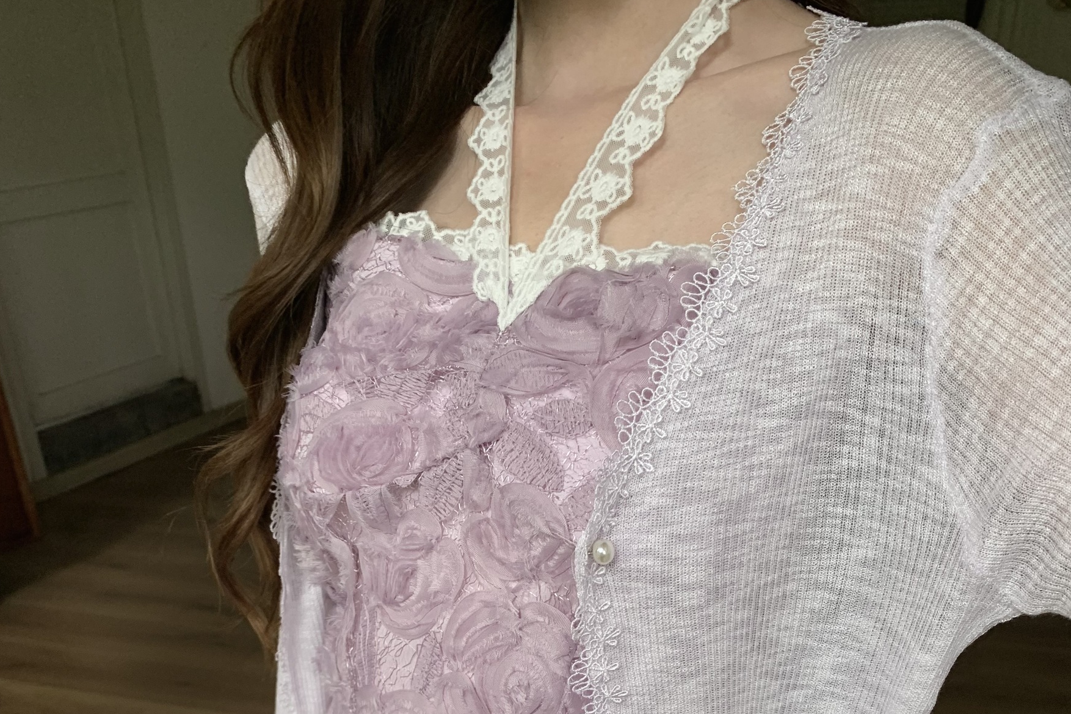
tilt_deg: -28.7
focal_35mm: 37
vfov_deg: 33.5
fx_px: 1101
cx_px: 531
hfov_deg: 51.9
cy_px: 679
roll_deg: +1.7
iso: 64
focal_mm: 4.25
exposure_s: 1/122
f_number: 1.8
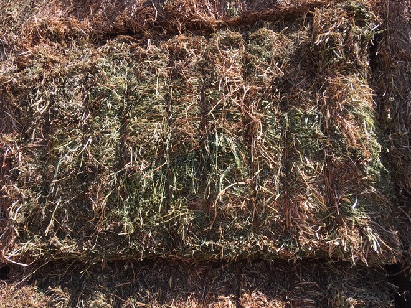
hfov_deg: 61.7
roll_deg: -0.6
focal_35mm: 29
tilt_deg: +17.6
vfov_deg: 48.2
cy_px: 154
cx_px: 206
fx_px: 344
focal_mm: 4.15
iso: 25
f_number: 2.2
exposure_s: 1/777
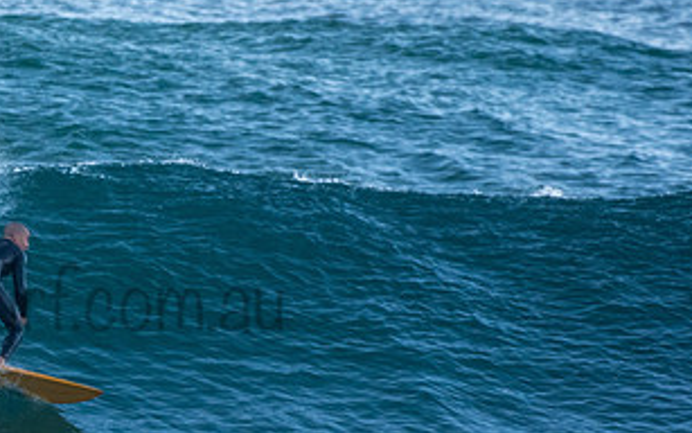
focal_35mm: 1446
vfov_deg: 0.9
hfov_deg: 1.5
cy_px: 279
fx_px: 27275
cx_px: 45
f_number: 5.6
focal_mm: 500
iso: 1600
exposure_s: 1/1600
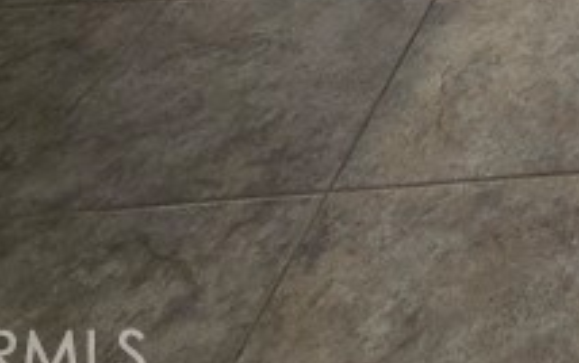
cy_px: -647
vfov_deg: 12.3
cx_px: 1031
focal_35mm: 66
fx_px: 1042
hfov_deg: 21.2
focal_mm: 2.2
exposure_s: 1/60
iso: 80
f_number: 2.2
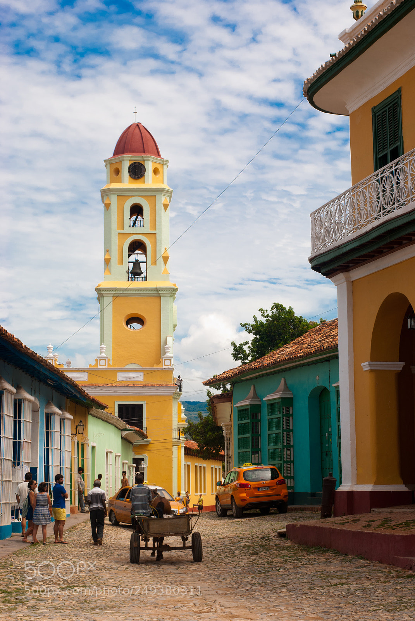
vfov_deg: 27.0
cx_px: 208
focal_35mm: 75
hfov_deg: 18.2
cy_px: 310
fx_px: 1293
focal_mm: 50
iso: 100
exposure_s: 1/80
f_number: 13
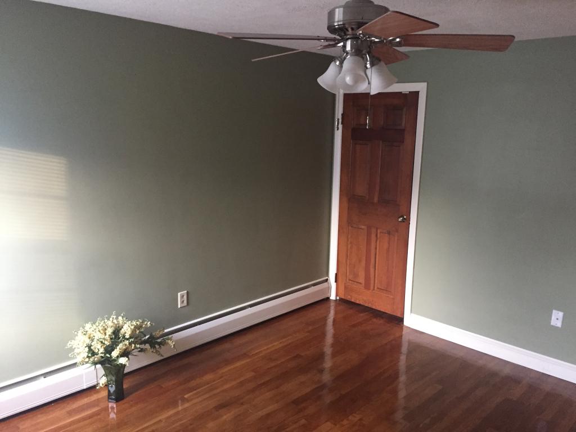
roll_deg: -1.1
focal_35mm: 29
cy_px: 216
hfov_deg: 61.7
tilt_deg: -10.7
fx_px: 483
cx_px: 288
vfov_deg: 48.2
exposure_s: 1/17
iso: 250
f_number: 2.2
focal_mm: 4.15
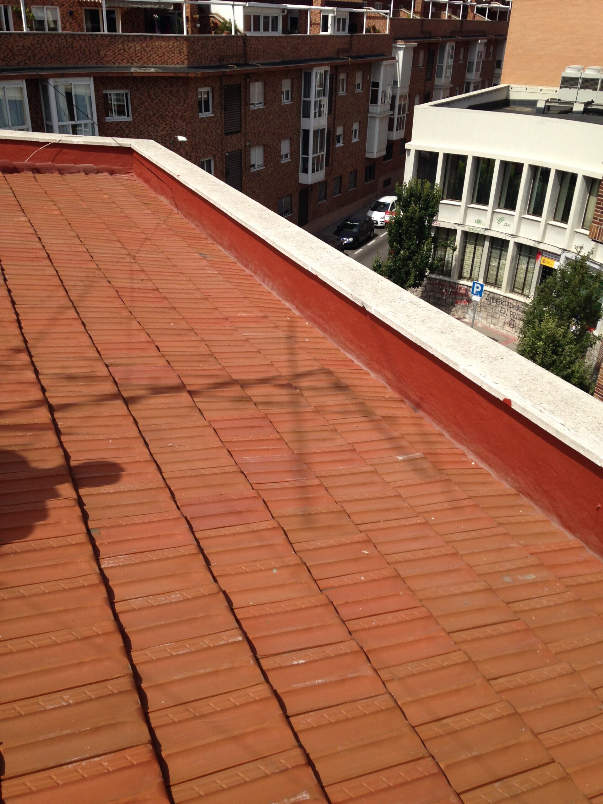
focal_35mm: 33
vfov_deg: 55.4
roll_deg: -0.7
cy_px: 402
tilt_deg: -27.9
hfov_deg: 42.9
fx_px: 766
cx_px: 302
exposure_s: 1/2169
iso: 50
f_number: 2.4
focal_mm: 4.12
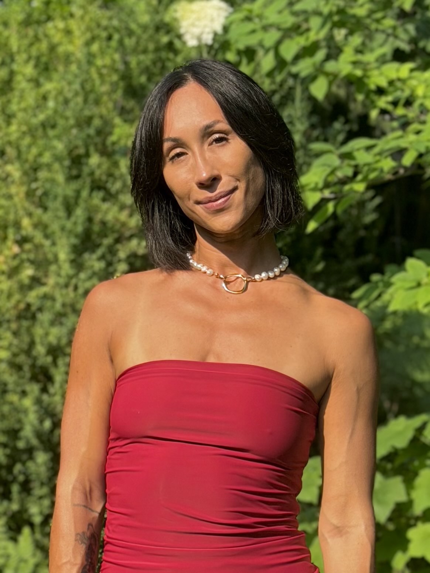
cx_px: 215
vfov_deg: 39.7
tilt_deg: -0.8
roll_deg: -0.8
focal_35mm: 48
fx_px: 795
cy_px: 286
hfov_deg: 30.3
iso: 64
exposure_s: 1/1715
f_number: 1.78
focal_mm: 6.76
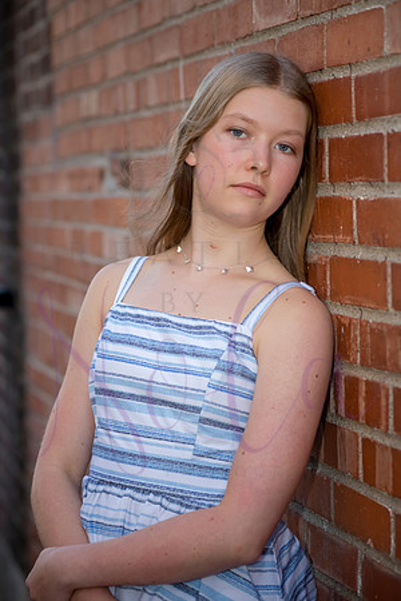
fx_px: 1537
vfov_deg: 22.1
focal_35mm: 92
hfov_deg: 14.9
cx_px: 200
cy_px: 300
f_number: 4.5
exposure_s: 1/640
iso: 800
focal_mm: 92
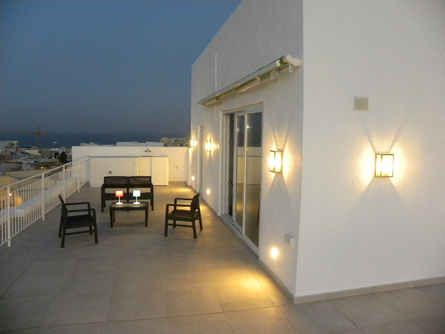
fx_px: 334
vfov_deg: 53.1
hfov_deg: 67.3
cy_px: 167
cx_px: 222
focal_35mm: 26
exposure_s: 1/30
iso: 400
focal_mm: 4.6
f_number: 2.8
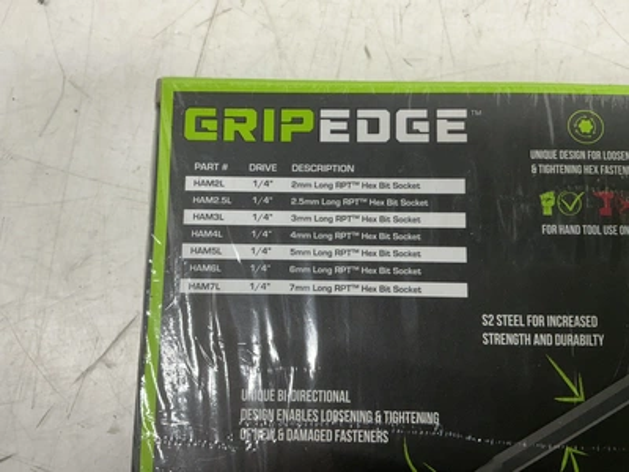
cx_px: 314
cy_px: 236
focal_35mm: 28
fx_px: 509
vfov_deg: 49.7
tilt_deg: -82.5
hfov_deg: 63.4
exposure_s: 1/120
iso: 50
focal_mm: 3
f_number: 1.8
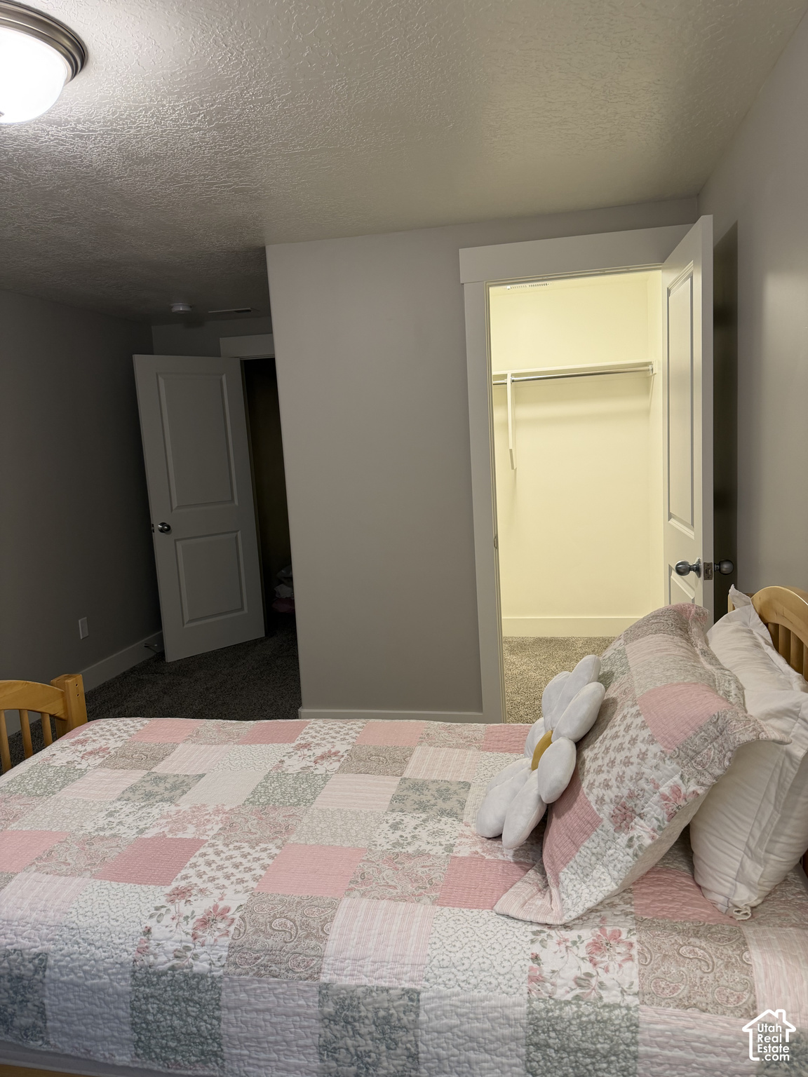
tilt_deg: -7.7
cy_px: 538
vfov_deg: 71.6
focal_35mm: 24
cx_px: 404
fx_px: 747
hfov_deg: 56.8
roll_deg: +2.9
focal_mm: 6.76
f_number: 1.78
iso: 125
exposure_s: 1/60
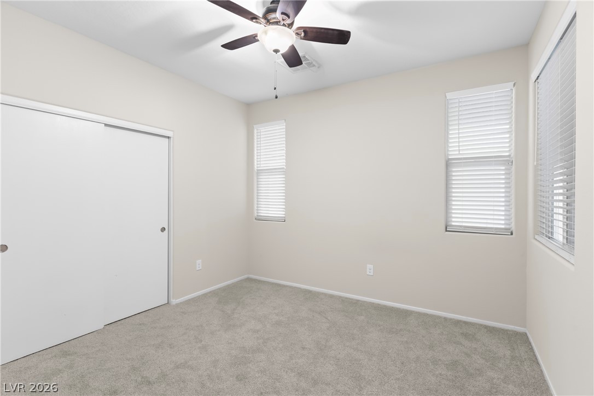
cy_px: 198
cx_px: 297
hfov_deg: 93.3
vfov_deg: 70.4
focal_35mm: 17
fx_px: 280
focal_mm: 17
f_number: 8
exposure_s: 4
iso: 400
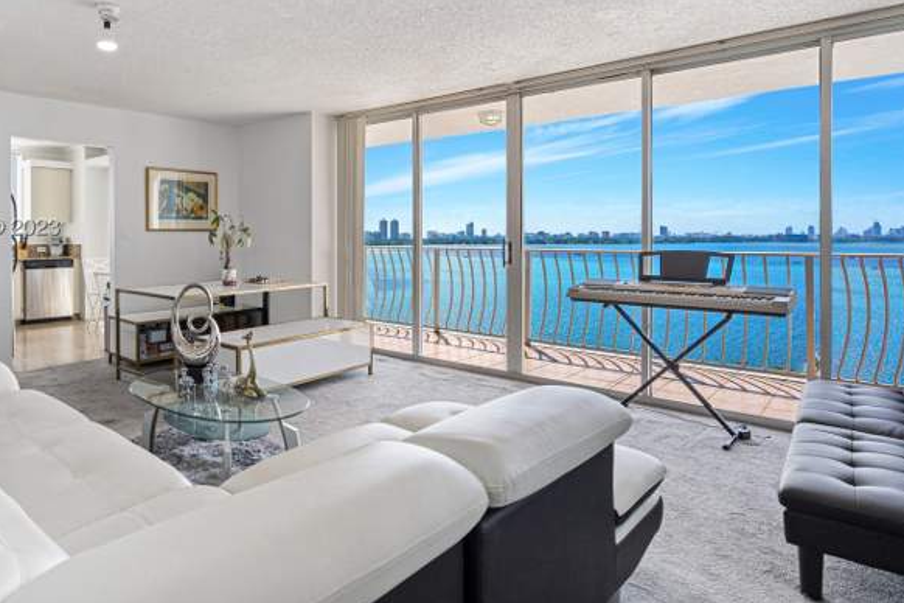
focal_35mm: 22
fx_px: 552
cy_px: 226
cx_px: 343
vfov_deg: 56.5
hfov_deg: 77.3
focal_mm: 16
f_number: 8
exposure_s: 1/320
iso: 400
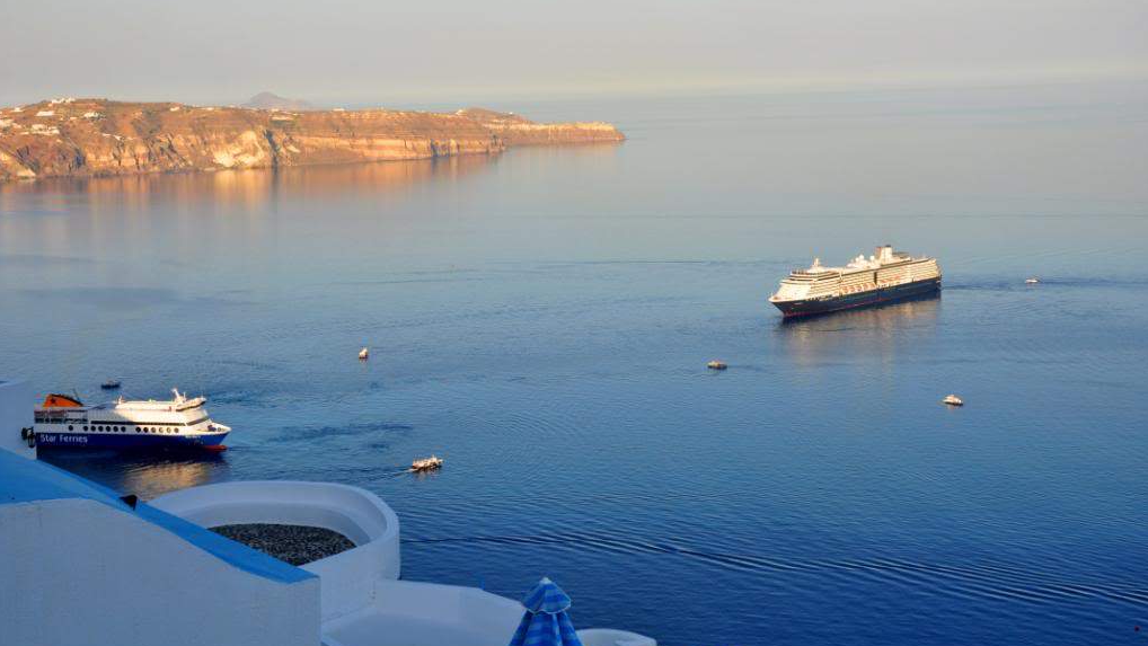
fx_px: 1827
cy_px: 306
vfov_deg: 20.1
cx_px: 575
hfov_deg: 34.9
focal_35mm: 60
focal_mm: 38
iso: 200
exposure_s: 1/320
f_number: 9
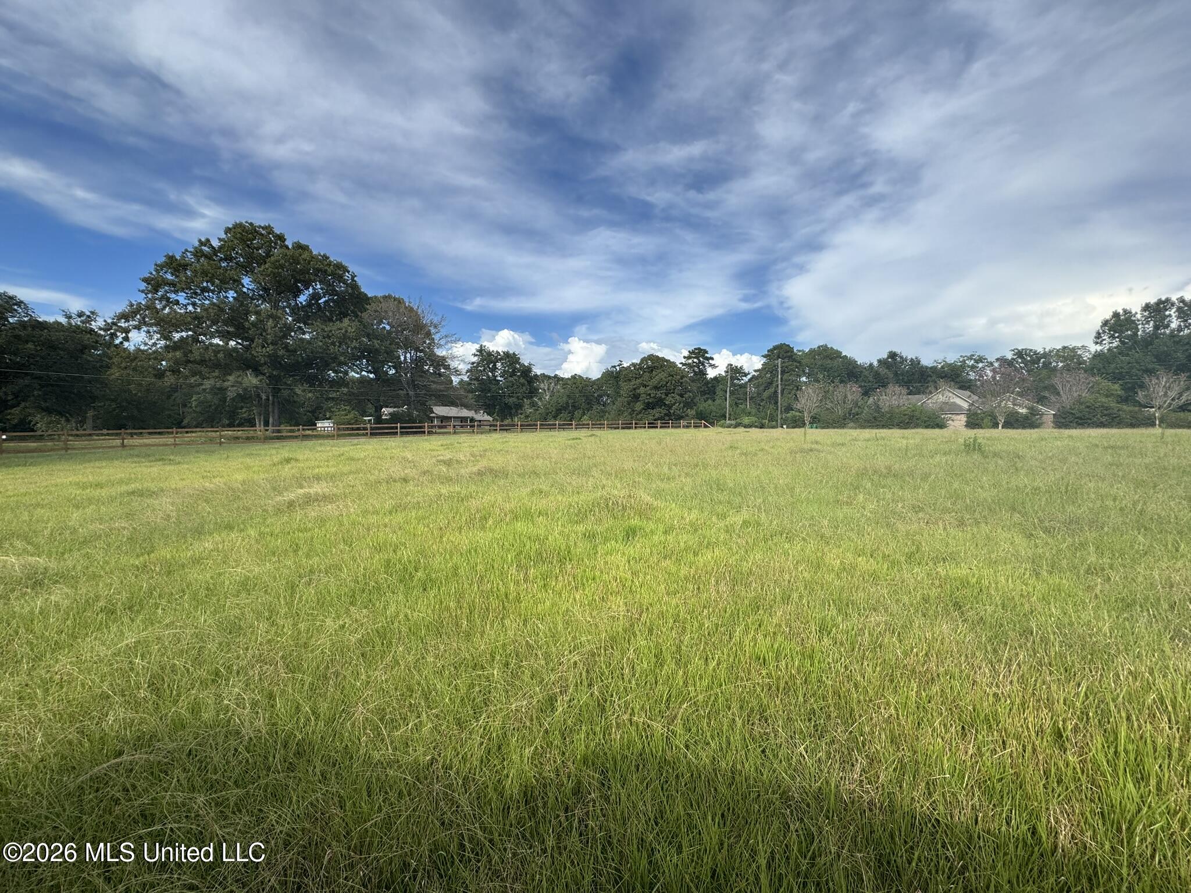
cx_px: 596
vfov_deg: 85.7
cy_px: 446
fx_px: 482
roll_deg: -0.2
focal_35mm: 14
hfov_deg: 102.1
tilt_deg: -2.4
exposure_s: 1/921
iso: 40
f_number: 2.2
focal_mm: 2.22
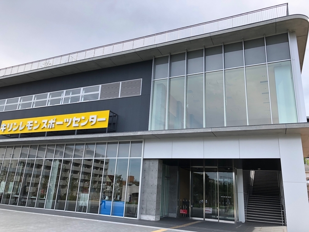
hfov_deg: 63.4
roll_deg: -3.4
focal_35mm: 28
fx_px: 250
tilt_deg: +17.3
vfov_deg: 49.7
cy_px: 116
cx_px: 154
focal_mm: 3.99
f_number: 1.8
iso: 20
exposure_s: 1/750
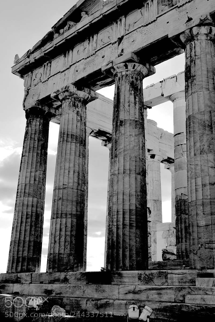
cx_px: 115
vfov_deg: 46.3
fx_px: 376
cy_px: 145
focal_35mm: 42
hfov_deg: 31.9
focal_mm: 24
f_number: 5.6
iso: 200
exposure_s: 1/1000
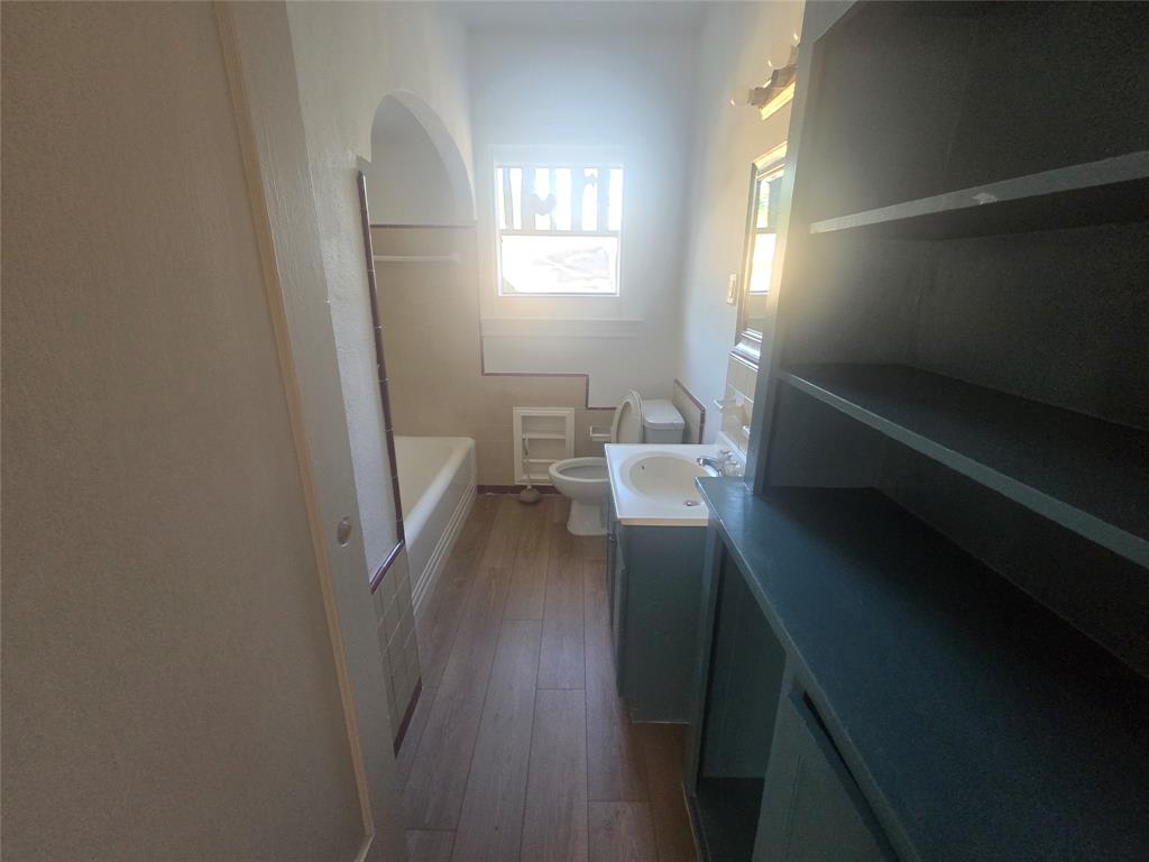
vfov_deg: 89.9
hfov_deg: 106.2
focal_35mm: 13
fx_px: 432
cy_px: 431
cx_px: 574
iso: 320
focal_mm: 2.2
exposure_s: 1/60
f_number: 2.2
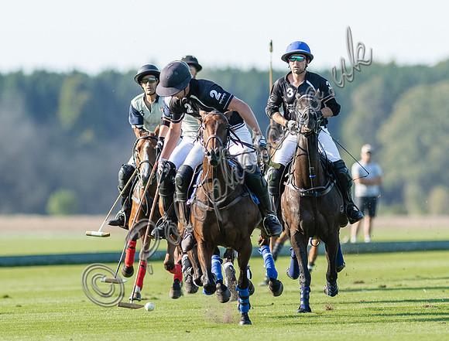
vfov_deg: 1.9
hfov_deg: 2.5
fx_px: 10351
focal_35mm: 794
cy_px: 203
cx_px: 182
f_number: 3.2
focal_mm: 300
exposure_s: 1/2000
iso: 320
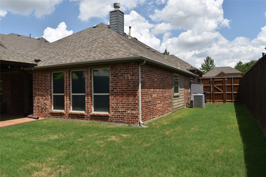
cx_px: 133
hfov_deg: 67.4
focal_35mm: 27
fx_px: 199
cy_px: 88
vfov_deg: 47.9
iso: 100
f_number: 11
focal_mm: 18
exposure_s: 1/200
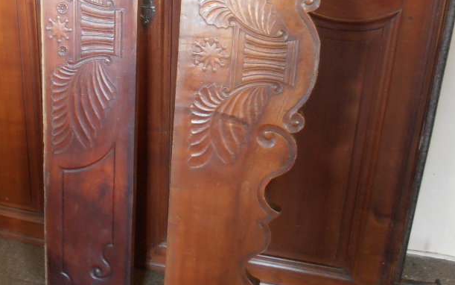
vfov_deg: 25.1
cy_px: 34
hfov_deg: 39.5
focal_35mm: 50
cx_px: 130
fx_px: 620
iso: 125
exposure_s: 1/5
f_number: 3
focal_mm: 4.2
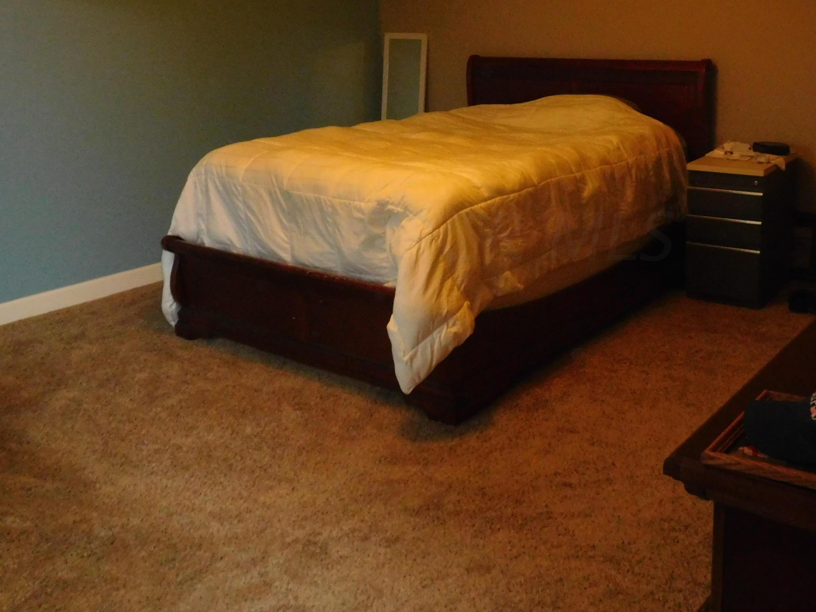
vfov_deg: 39.4
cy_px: 236
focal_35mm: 36
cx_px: 557
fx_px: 849
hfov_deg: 50.2
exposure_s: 1/30
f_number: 3.4
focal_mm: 4.5
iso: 800
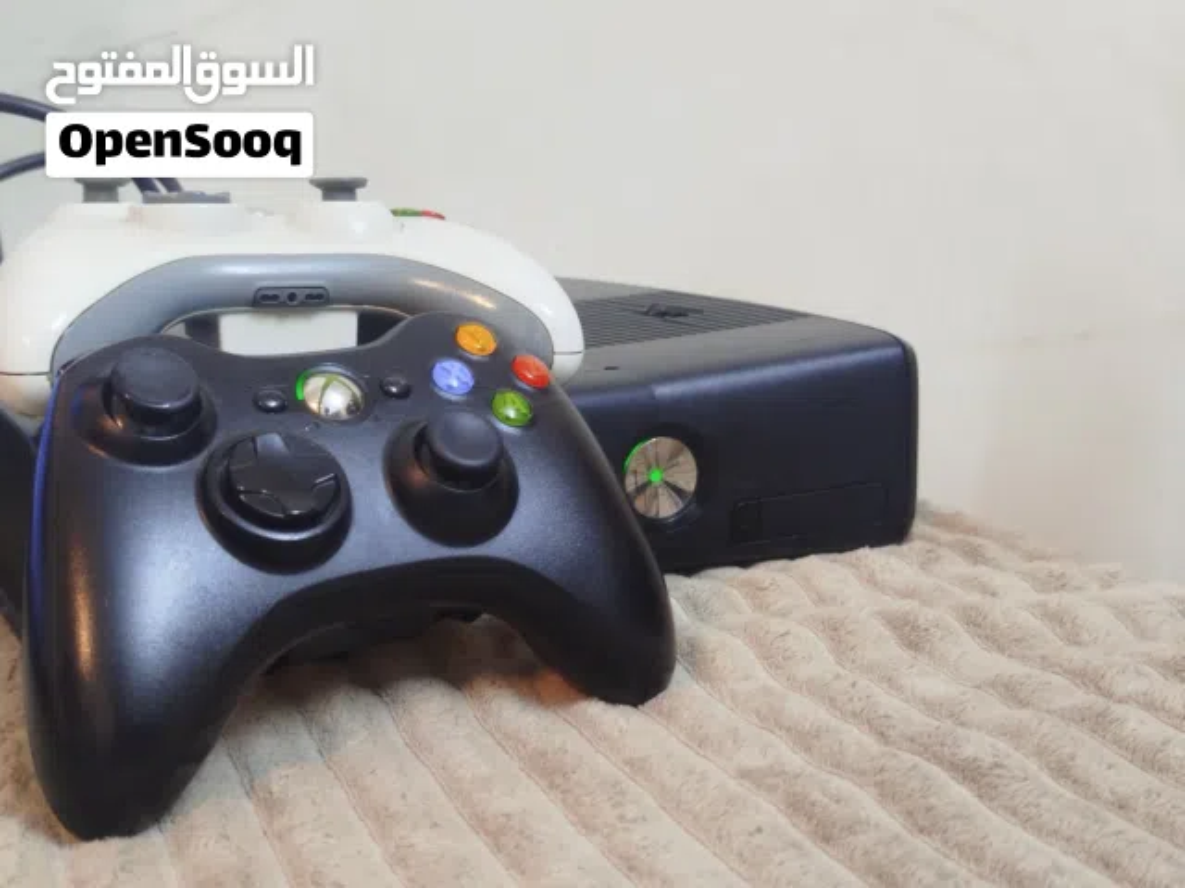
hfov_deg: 45.8
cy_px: 444
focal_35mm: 41
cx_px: 592
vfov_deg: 35.1
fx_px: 1404
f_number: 1.7
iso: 250
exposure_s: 1/30
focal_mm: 5.31
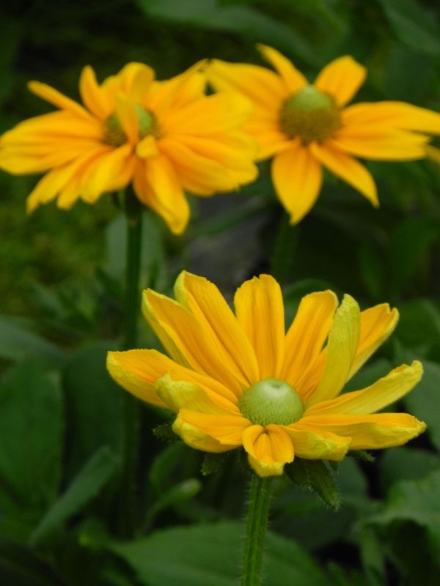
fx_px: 5711
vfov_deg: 5.9
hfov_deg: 4.4
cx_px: 220
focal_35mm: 337
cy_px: 293
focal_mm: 59.9
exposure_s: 1/640
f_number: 5
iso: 160
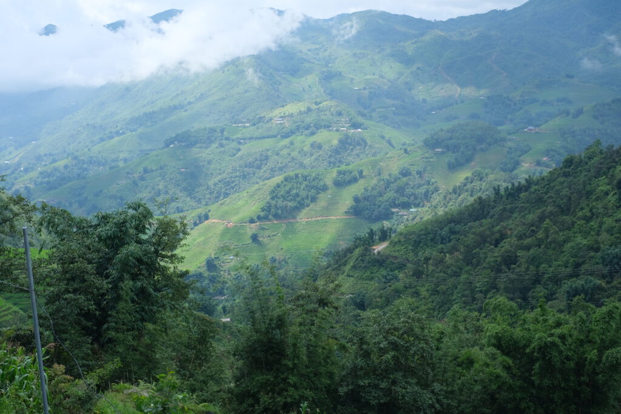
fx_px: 914
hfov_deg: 37.5
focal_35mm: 53
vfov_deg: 25.5
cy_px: 207
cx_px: 310
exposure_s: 1/850
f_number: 5
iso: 320
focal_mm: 35
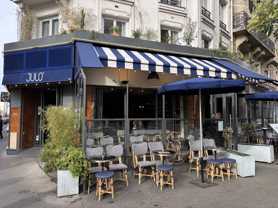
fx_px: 209
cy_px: 104
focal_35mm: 26
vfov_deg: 53.1
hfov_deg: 67.3
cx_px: 139
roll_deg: -0.5
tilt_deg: +3.9
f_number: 1.6
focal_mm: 5.96
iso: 50
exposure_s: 1/581
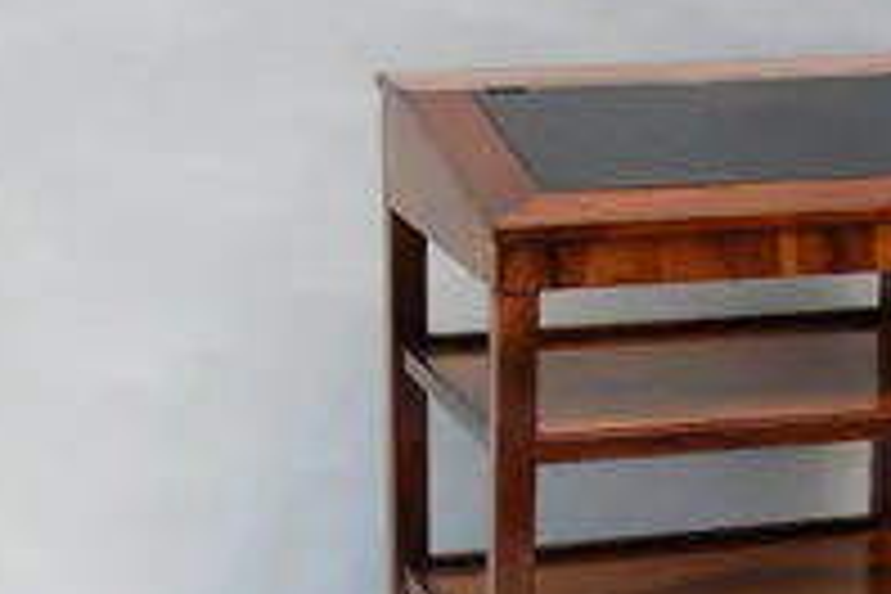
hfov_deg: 17.7
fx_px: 2846
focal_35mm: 115
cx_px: 652
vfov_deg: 11.9
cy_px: 500
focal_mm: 38
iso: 400
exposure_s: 1/100
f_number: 5
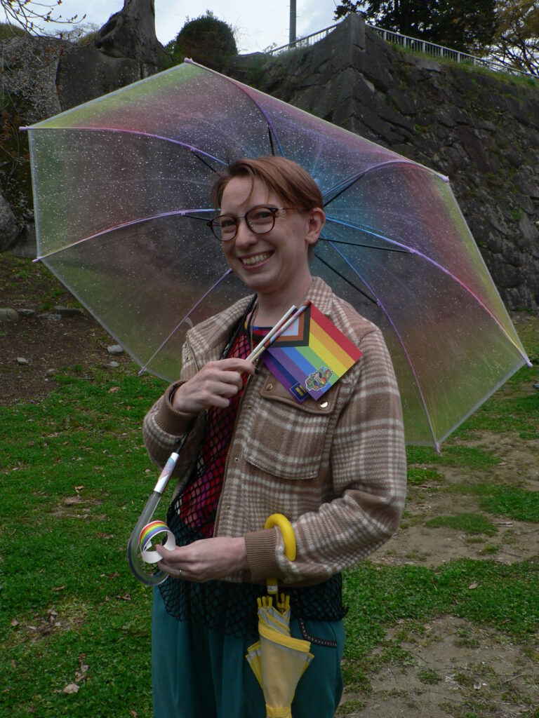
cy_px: 359
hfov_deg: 39.7
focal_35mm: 36
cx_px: 270
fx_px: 747
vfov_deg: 51.4
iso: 100
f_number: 4
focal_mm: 6
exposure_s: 1/640
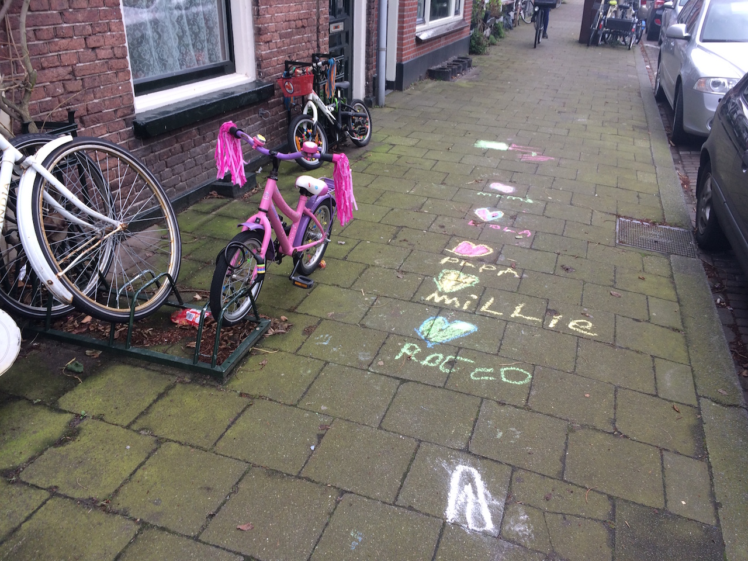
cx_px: 374
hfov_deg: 61.7
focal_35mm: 29
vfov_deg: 48.2
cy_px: 280
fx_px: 627
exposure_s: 1/100
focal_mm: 4.15
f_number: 2.2
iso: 40
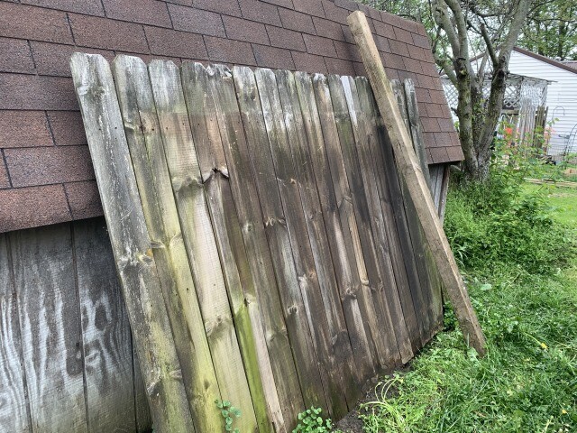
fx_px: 433
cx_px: 288
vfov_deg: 53.1
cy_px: 216
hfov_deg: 67.3
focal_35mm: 26
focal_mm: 4.25
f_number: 1.8
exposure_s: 1/217
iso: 25
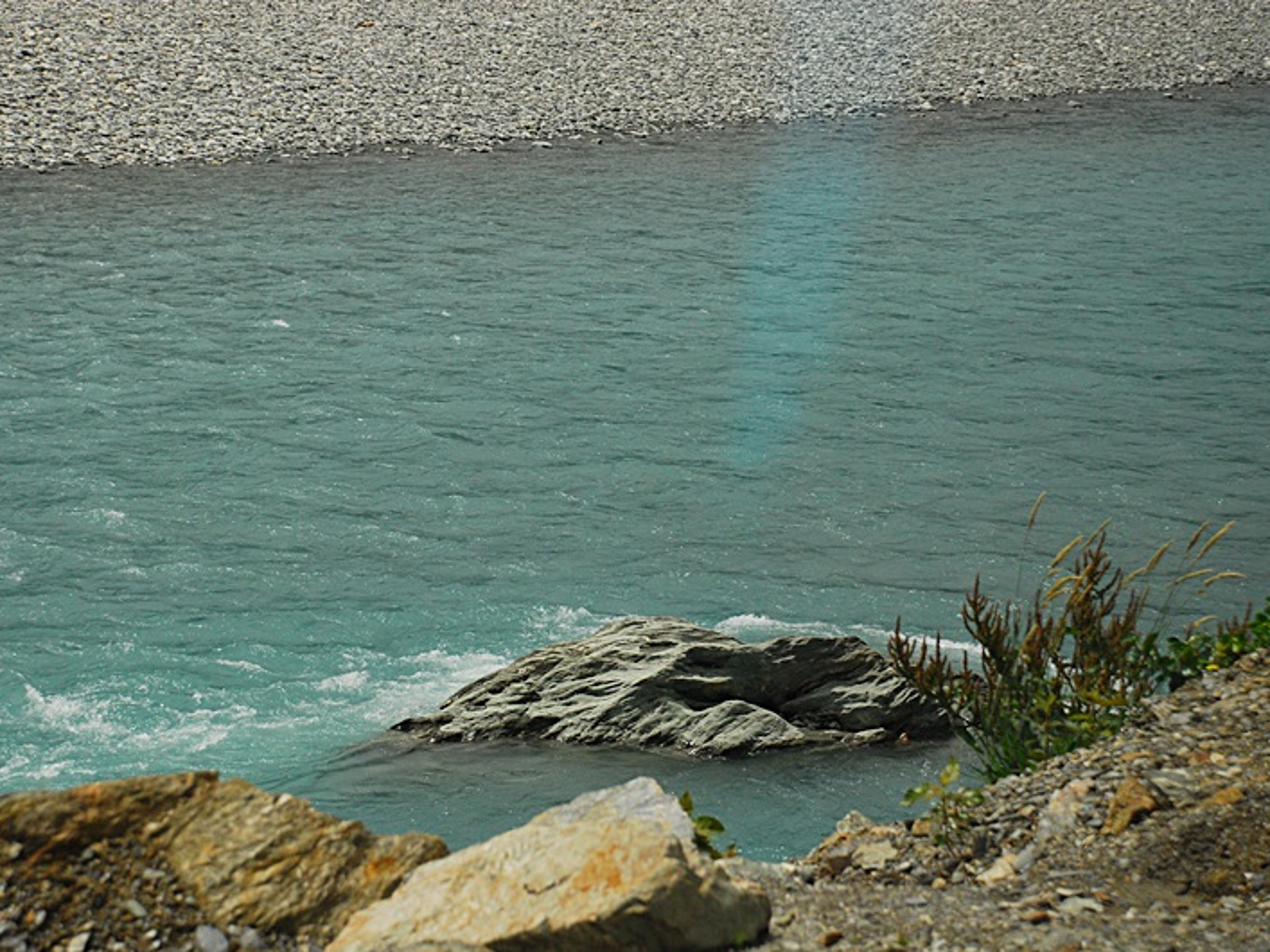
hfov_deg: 23.0
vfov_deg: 17.4
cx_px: 636
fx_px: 3118
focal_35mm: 85
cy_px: 472
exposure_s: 1/500
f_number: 5.6
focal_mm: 52
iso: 400
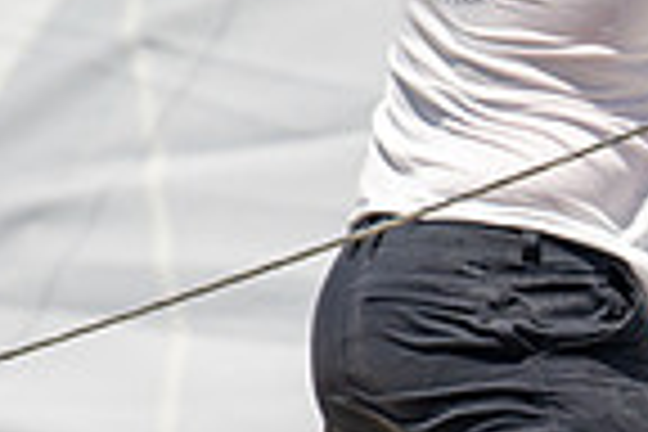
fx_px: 43575
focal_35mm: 2421
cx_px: 855
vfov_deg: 0.6
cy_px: 706
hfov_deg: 0.9
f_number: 5
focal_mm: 600
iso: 400
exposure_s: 1/4000
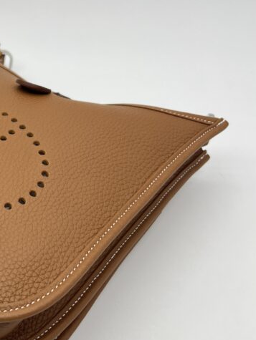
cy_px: 167
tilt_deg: -37.4
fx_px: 551
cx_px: -11
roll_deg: +0.2
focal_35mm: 56
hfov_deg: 24.7
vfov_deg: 34.3
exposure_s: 1/107
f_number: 1.5
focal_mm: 5.7
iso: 32
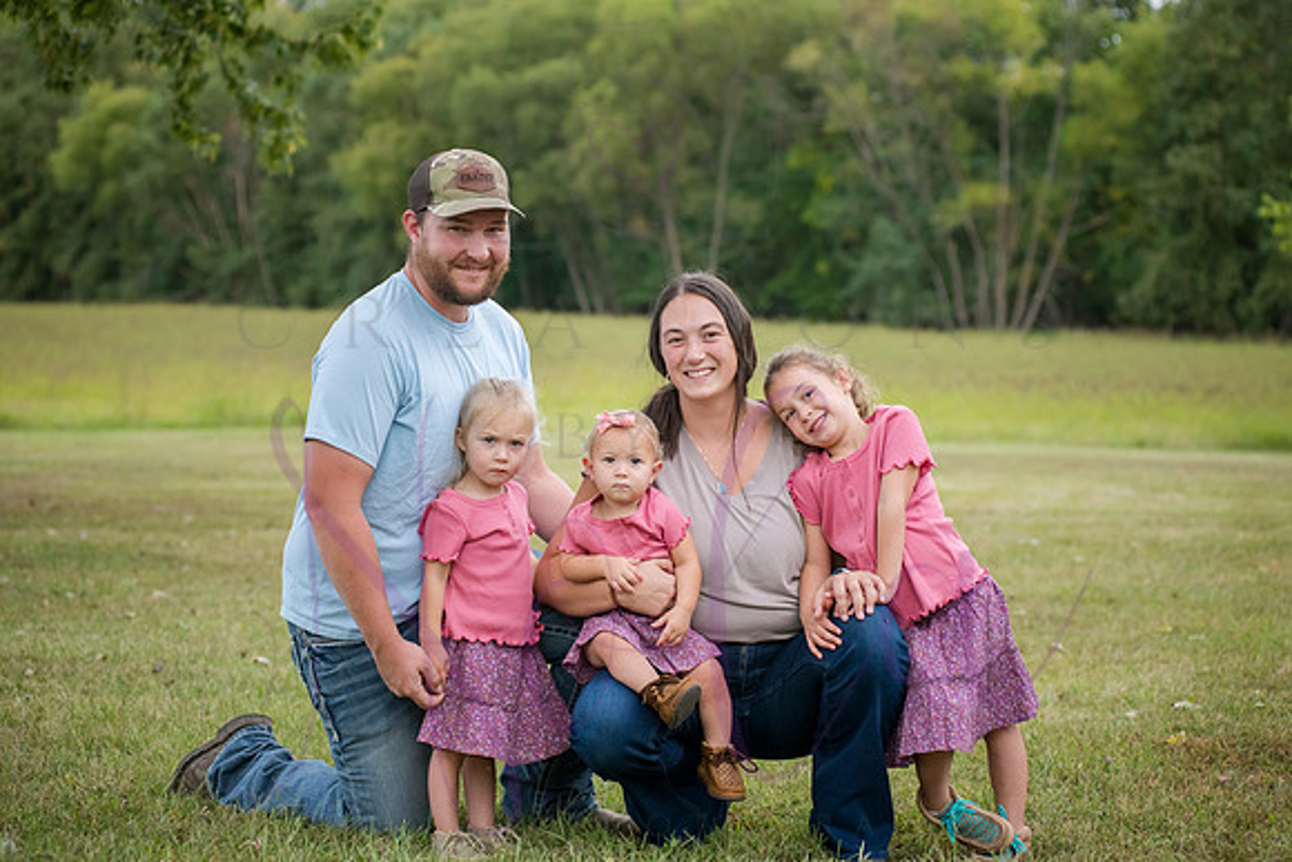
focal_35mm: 83
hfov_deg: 24.3
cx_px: 646
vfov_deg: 16.4
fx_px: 2994
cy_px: 431
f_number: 4.5
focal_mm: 80
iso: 400
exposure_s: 1/500
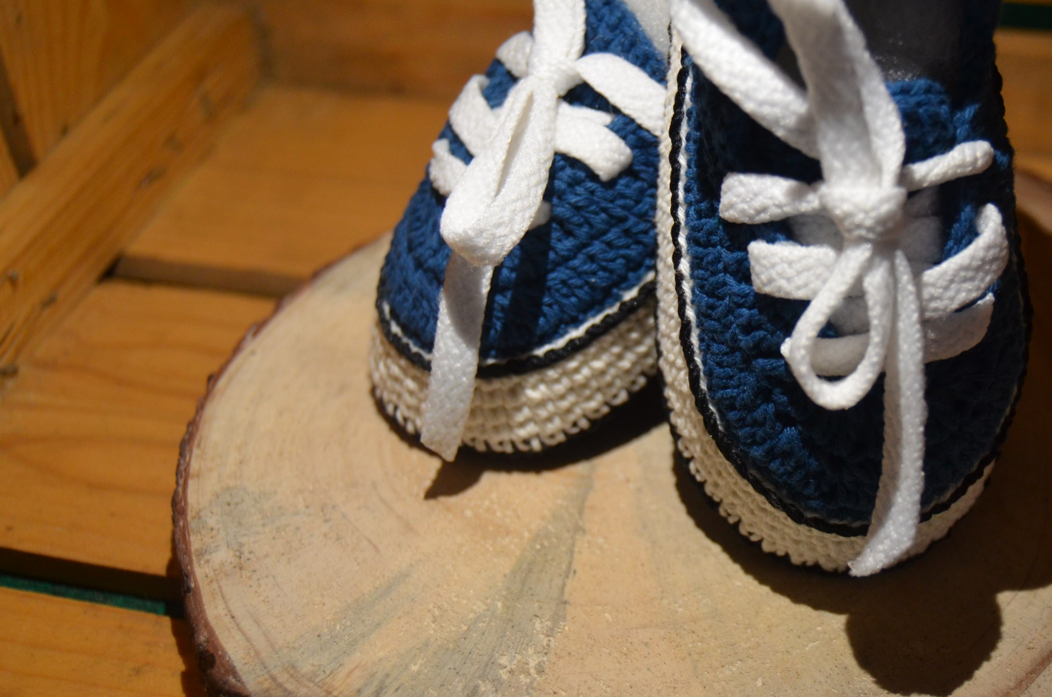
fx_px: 1458
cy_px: 291
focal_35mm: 50
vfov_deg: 26.8
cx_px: 674
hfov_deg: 39.3
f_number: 3.8
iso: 800
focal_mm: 24
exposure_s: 1/50
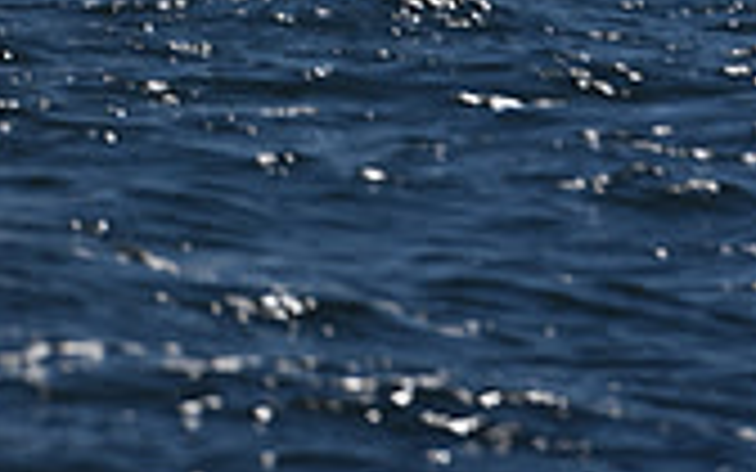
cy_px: -805
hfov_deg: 3.6
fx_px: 11950
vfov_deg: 2.2
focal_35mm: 580
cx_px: -106
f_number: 6.3
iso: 200
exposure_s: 1/1000
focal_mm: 165
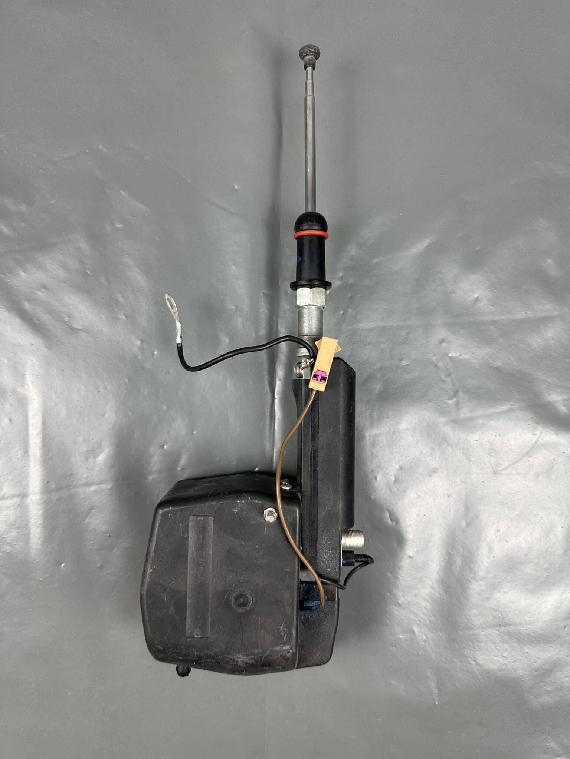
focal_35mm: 24
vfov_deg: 71.6
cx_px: 285
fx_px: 527
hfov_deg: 56.8
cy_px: 380
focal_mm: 6.86
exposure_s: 1/100
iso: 160
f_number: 1.78
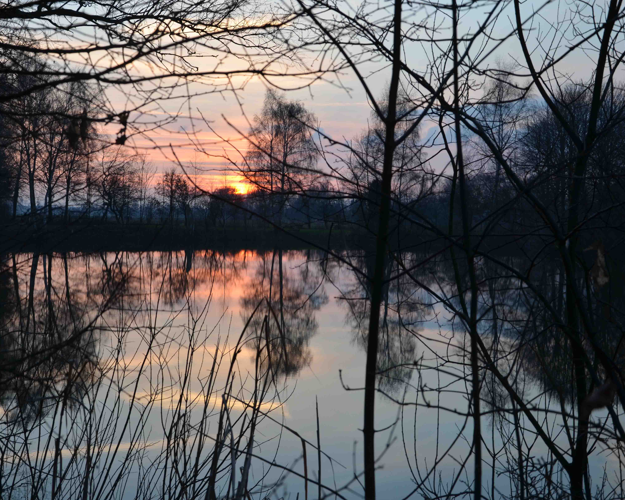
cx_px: 264
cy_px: 247
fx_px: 1017
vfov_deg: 27.6
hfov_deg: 34.1
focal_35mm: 55
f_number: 5.6
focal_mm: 32
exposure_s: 1/125
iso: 200
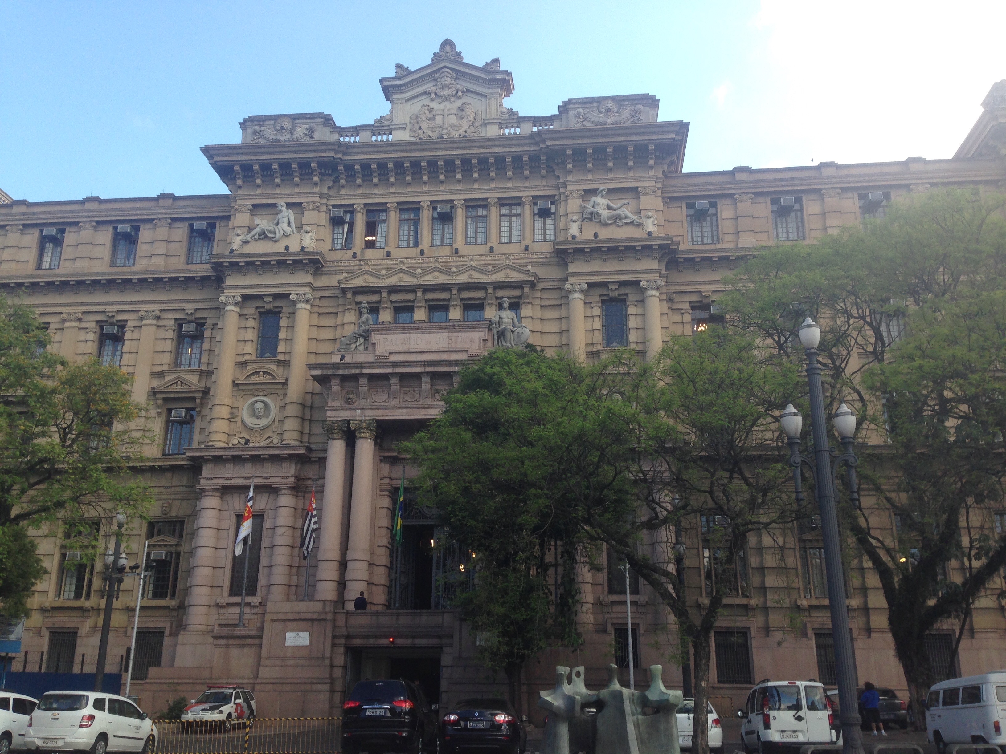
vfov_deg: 42.9
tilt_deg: +18.7
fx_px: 959
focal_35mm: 33
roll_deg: -1.9
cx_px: 503
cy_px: 377
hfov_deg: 55.4
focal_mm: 4.12
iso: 50
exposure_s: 1/308
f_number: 2.4
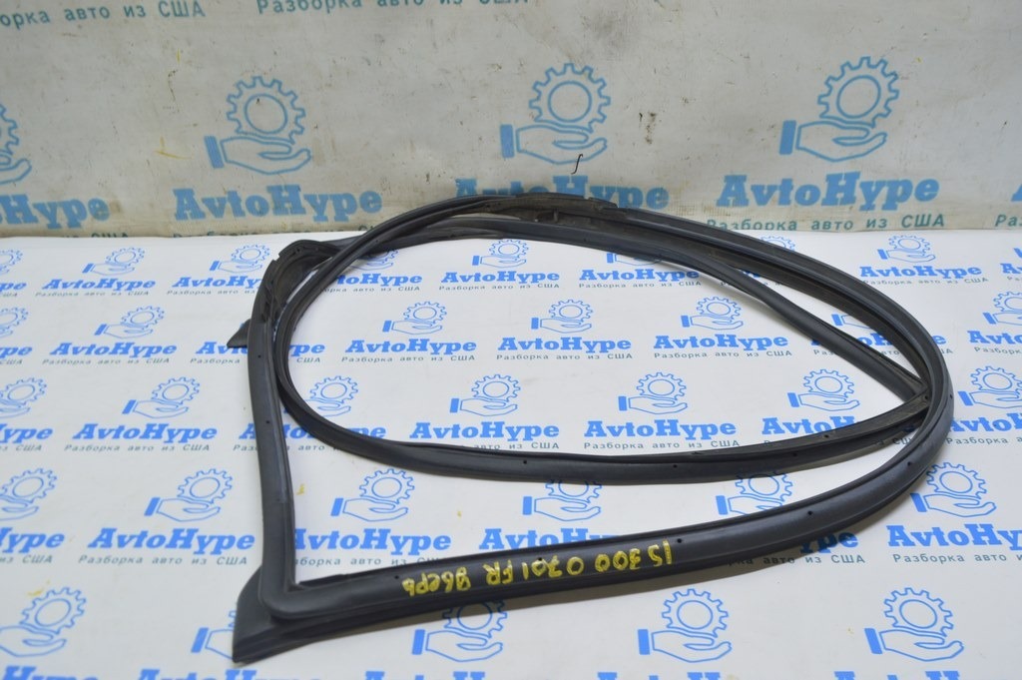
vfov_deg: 41.6
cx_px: 511
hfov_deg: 59.5
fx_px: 894
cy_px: 340
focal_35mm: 32
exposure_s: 1/20
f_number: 5.6
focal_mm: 21
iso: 400
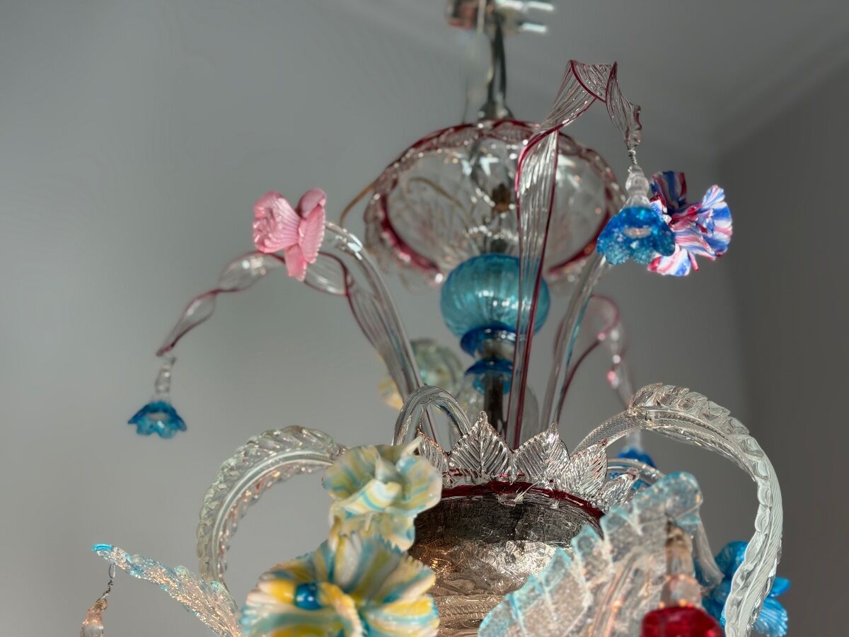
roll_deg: -2.6
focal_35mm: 48
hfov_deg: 39.7
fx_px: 1177
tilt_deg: +30.0
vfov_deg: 30.3
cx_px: 424
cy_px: 318
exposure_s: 1/50
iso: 160
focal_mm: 6.76
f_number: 1.78
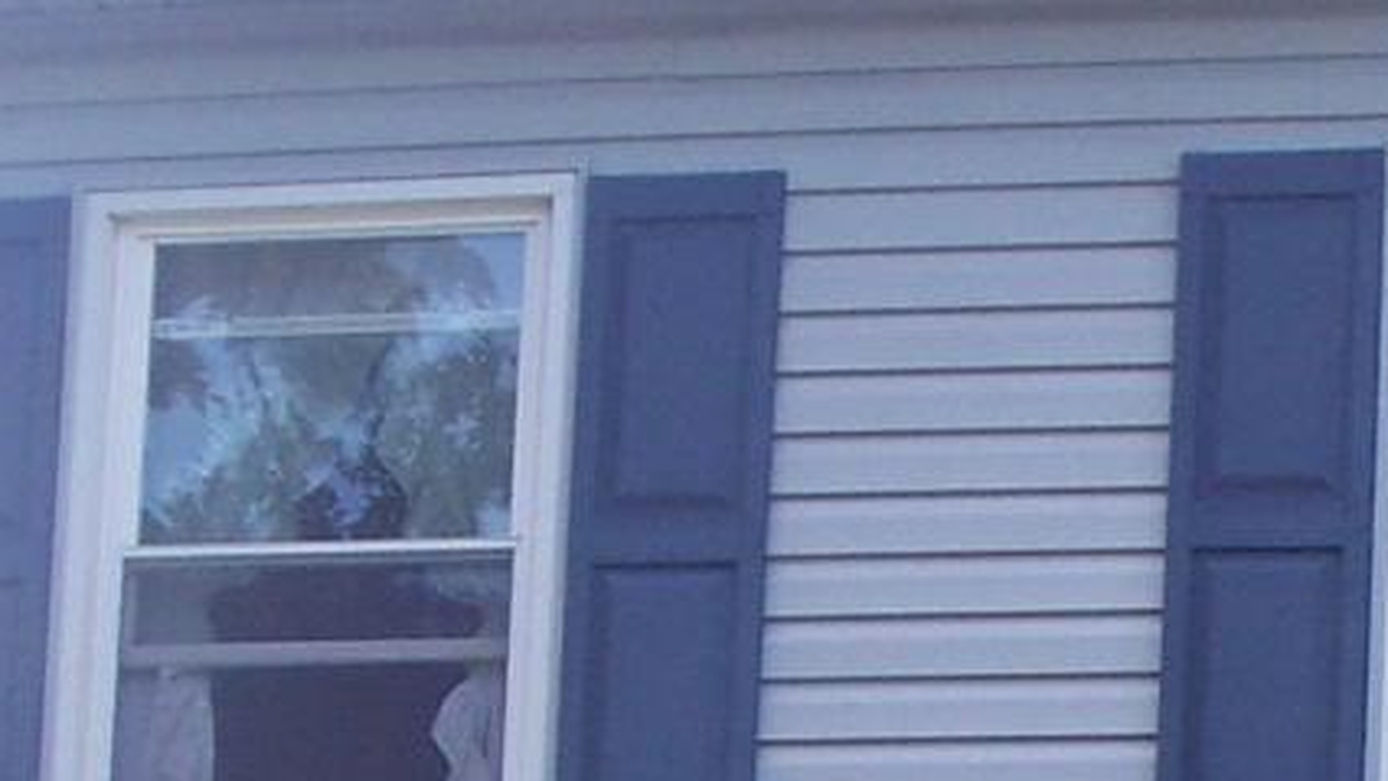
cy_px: 1647
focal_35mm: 189
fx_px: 6956
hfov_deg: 11.2
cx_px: 1535
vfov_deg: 6.2
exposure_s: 1/250
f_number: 2.8
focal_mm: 7.54
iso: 80
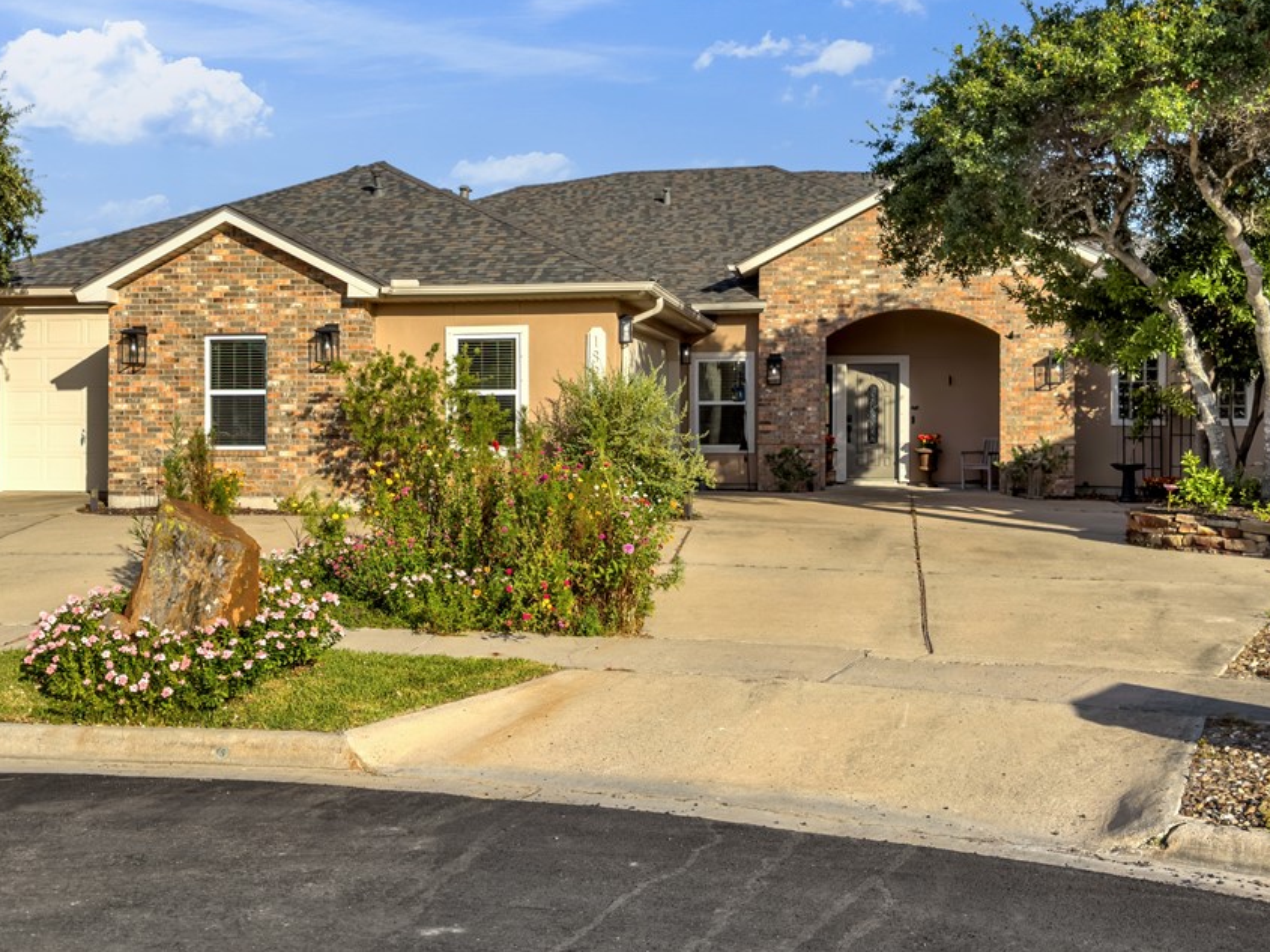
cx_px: 565
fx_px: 1467
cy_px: 414
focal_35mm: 40
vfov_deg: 35.9
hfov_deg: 46.7
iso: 64
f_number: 1.8
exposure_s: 1/4700
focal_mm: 6.76
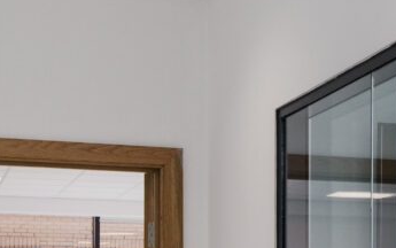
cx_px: 566
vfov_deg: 10.4
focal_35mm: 115
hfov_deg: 16.7
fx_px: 1242
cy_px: 512
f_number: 10
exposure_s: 1/60
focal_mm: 19
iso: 160
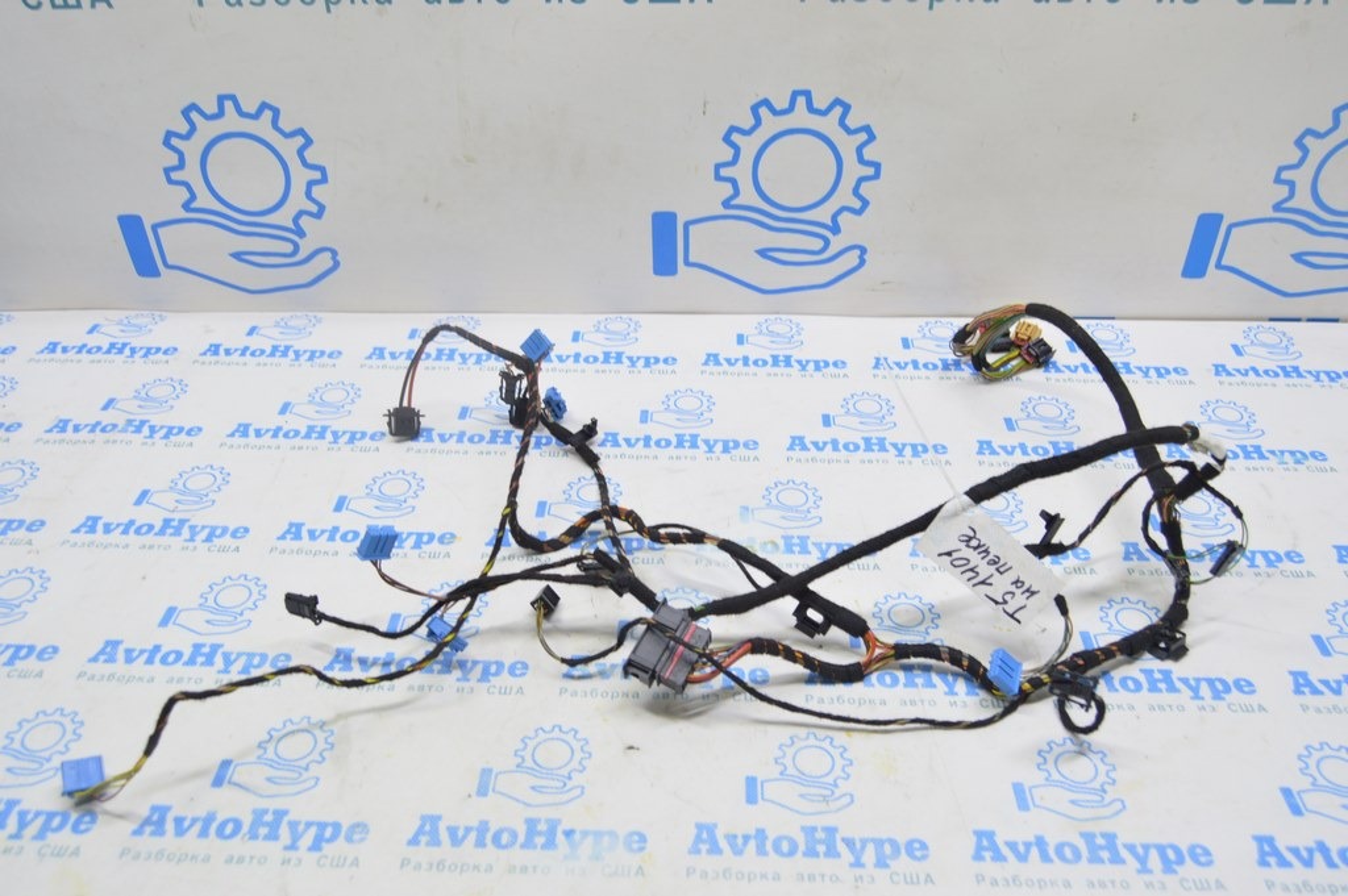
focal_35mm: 30
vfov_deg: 43.5
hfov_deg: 62.0
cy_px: 448
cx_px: 674
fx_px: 1122
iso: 400
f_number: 5.6
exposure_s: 1/20
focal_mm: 20
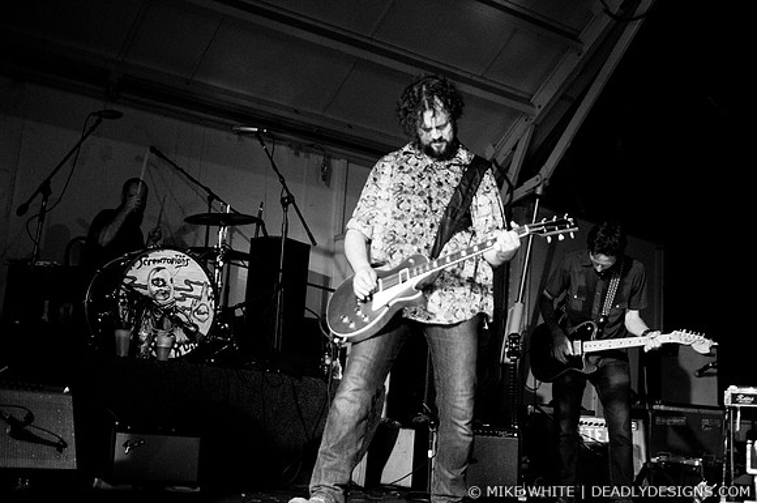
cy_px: 252
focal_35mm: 45
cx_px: 378
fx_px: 945
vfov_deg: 29.8
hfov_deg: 43.7
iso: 1000
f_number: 1.8
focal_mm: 30
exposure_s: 1/160
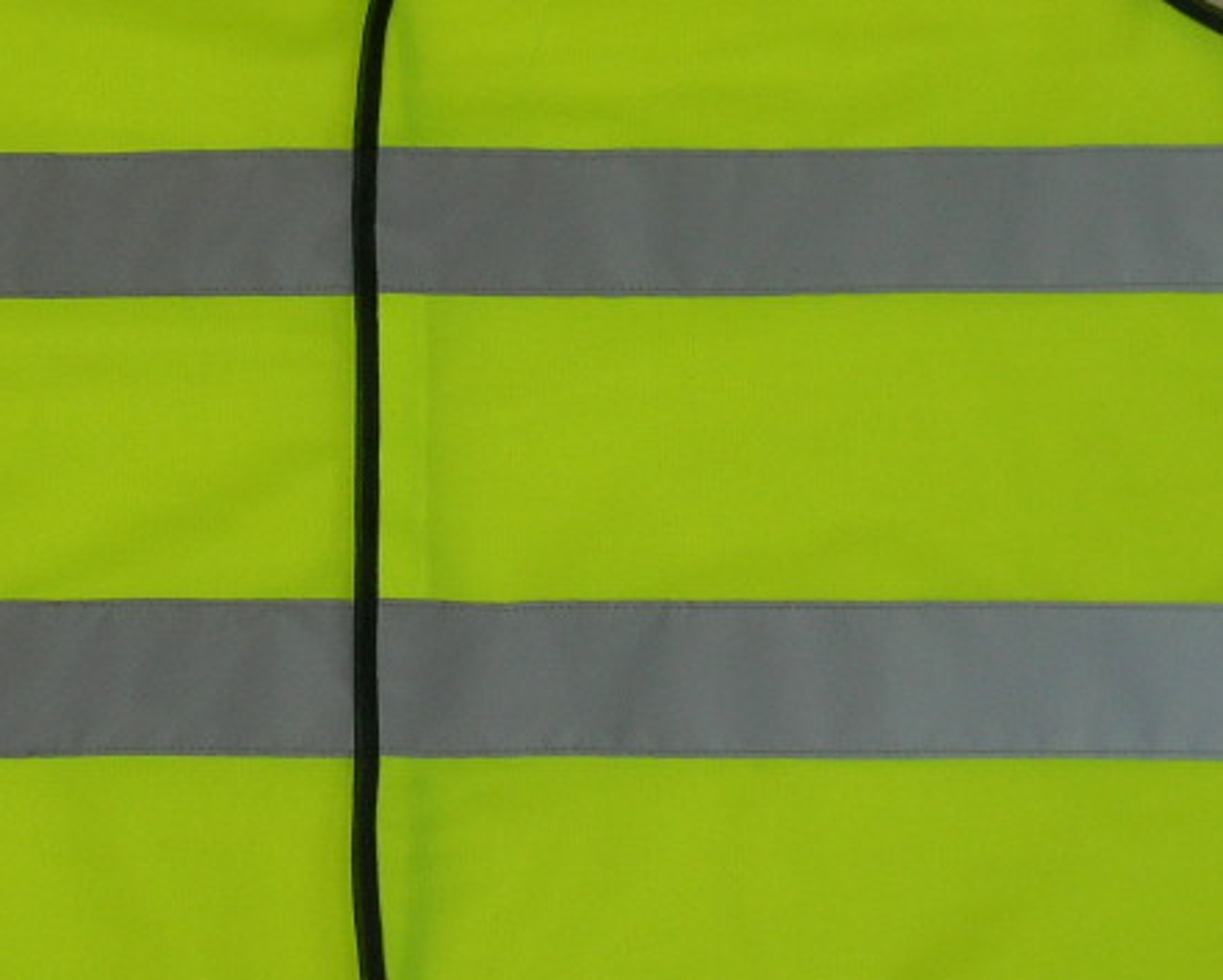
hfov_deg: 20.0
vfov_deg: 16.1
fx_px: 3440
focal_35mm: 95
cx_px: 327
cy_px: 246
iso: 50
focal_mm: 7
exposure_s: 1/6.6
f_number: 3.1
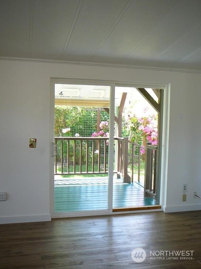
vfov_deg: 51.4
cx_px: 101
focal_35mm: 36
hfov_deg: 39.6
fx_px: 279
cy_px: 134
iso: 80
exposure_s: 1/30
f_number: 2.8
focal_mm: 5.2
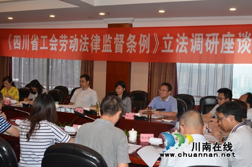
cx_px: 126
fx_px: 293
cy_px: 84
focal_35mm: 42
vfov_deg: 31.7
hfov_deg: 46.5
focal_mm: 28
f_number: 3.5
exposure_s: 1/60
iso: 100
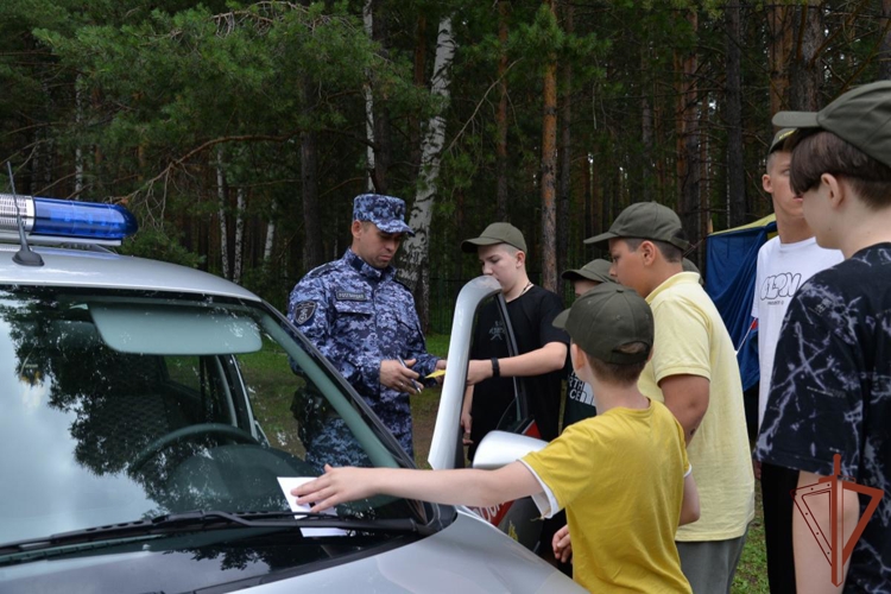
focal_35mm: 32
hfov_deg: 58.7
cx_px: 446
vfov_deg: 41.1
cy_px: 297
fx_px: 792
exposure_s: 1/200
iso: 200
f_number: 7.1
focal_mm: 32
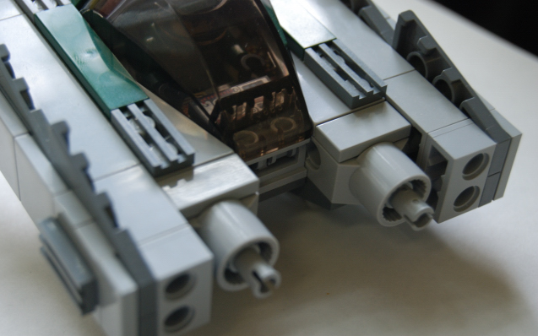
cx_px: 269
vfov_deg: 15.4
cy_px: 174
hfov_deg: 24.5
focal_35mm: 85
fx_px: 1239
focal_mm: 55
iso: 400
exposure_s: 1/15
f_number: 6.3
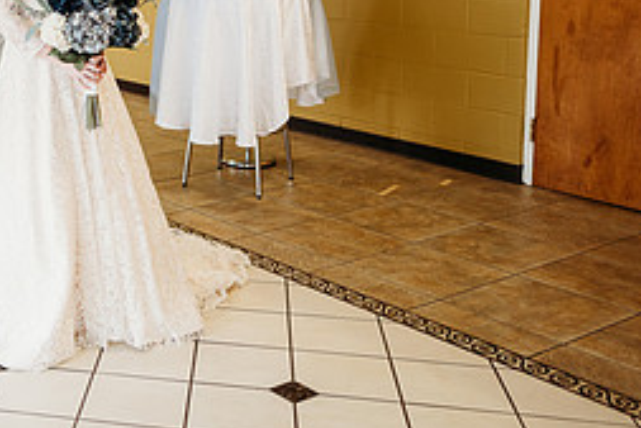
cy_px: 42
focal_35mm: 55
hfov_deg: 32.7
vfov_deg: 24.0
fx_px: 980
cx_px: -25
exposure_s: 1/160
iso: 400
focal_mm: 24
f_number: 1.8
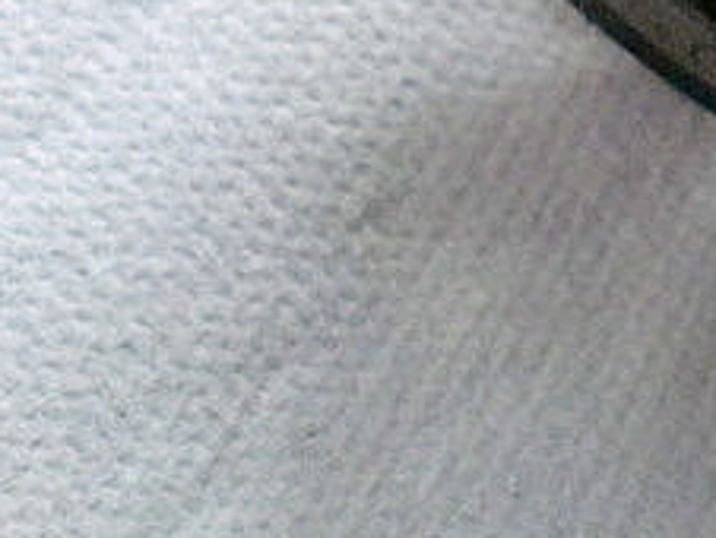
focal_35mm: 99
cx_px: 903
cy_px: -184
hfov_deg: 18.6
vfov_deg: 14.3
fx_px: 2050
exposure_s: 1/60
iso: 800
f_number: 3.1
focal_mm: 6.3
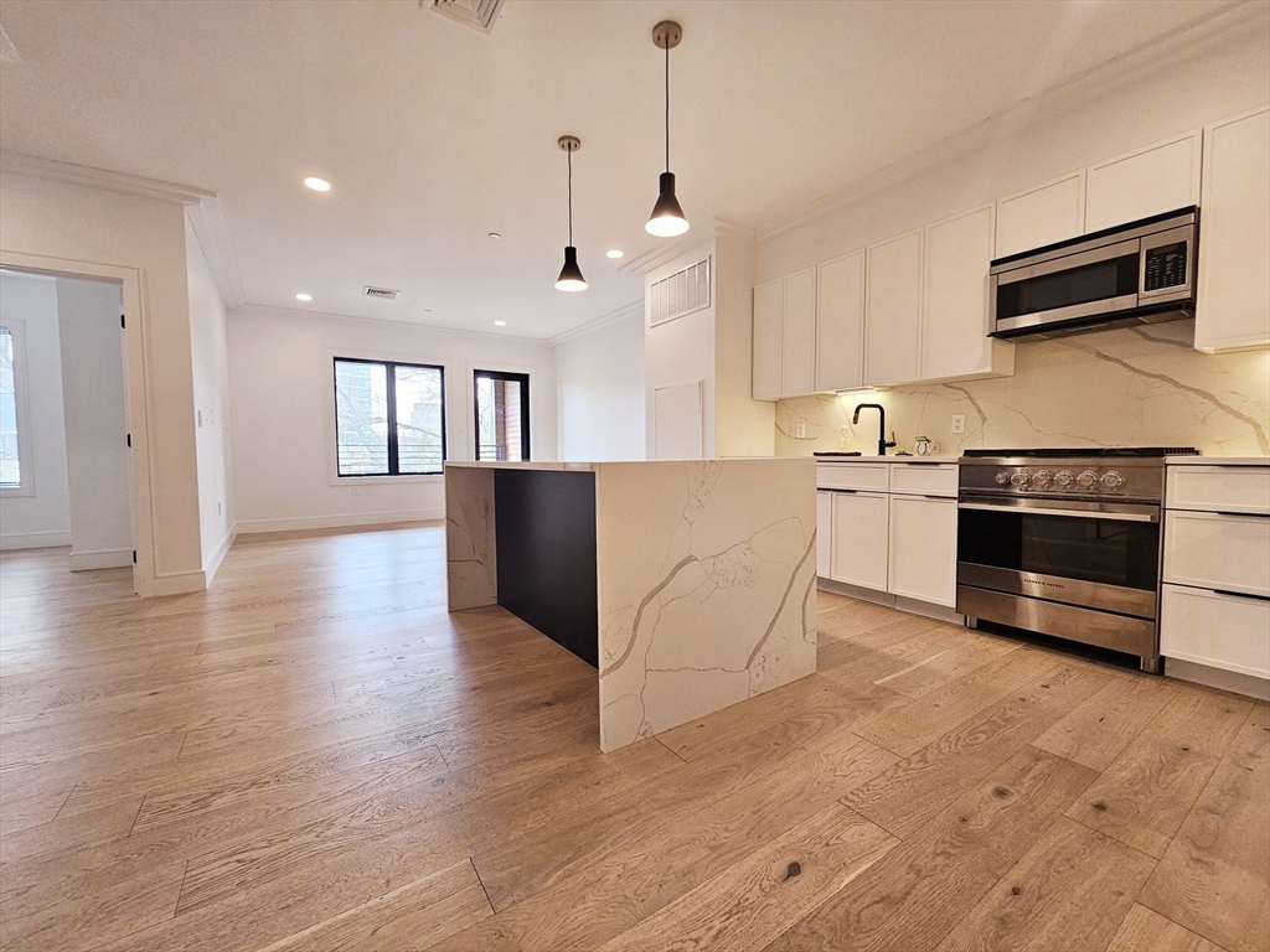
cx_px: 635
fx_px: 477
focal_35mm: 13
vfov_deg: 89.9
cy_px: 476
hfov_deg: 106.2
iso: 100
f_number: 2.2
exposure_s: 1/60.2
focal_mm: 2.2
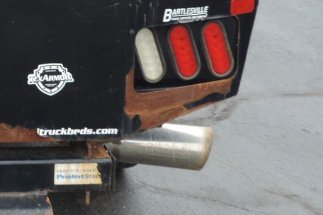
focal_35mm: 70
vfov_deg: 18.9
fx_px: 628
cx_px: -83
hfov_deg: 25.4
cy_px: -3
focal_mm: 4.3
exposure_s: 1/400
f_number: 3
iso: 80
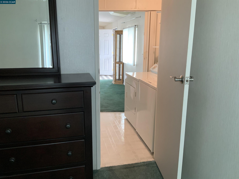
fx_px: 200
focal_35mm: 29
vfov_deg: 48.2
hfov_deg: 61.7
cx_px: 120
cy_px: 90
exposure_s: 1/60
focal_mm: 3
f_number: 1.8
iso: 160
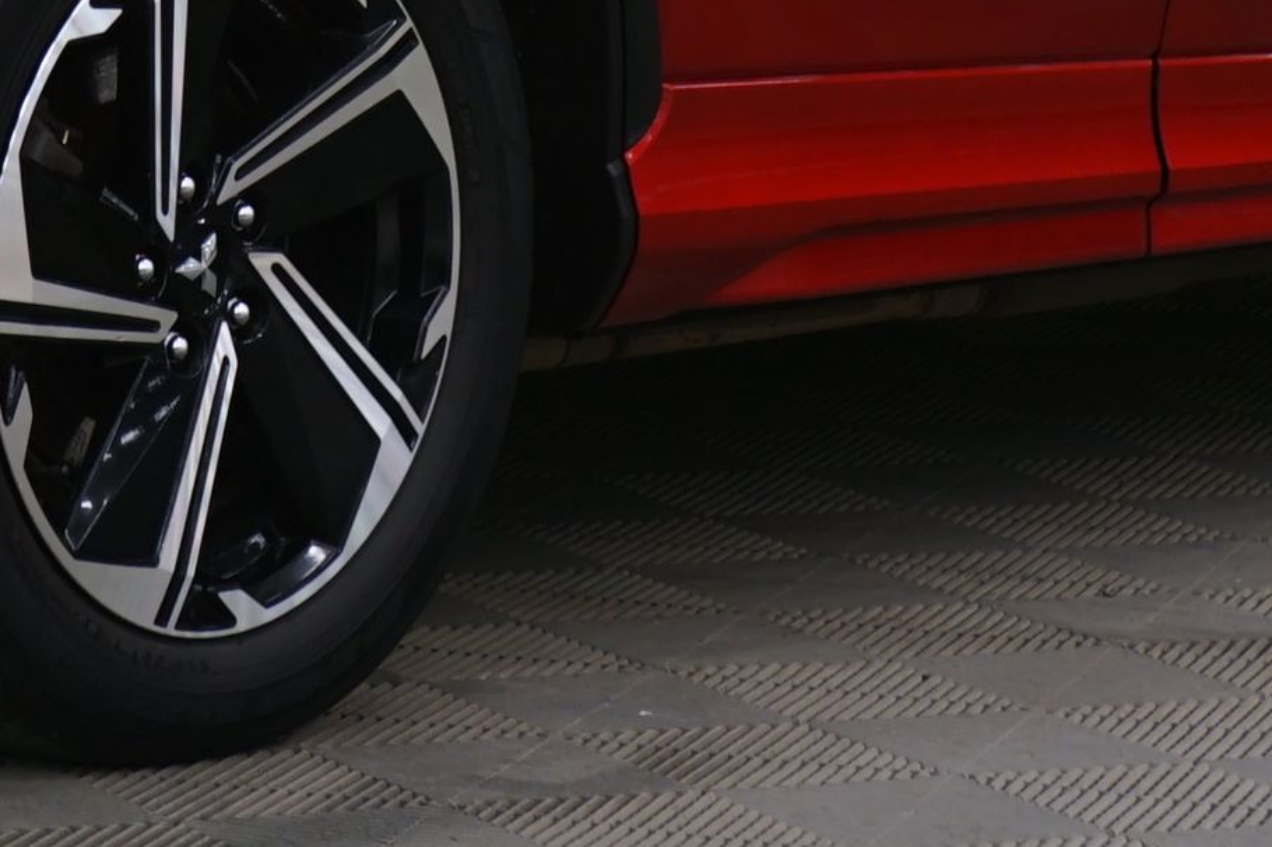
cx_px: 169
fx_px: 7488
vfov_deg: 6.3
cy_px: -695
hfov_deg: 9.7
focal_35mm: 212
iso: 400
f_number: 5
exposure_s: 1/8
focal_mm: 49
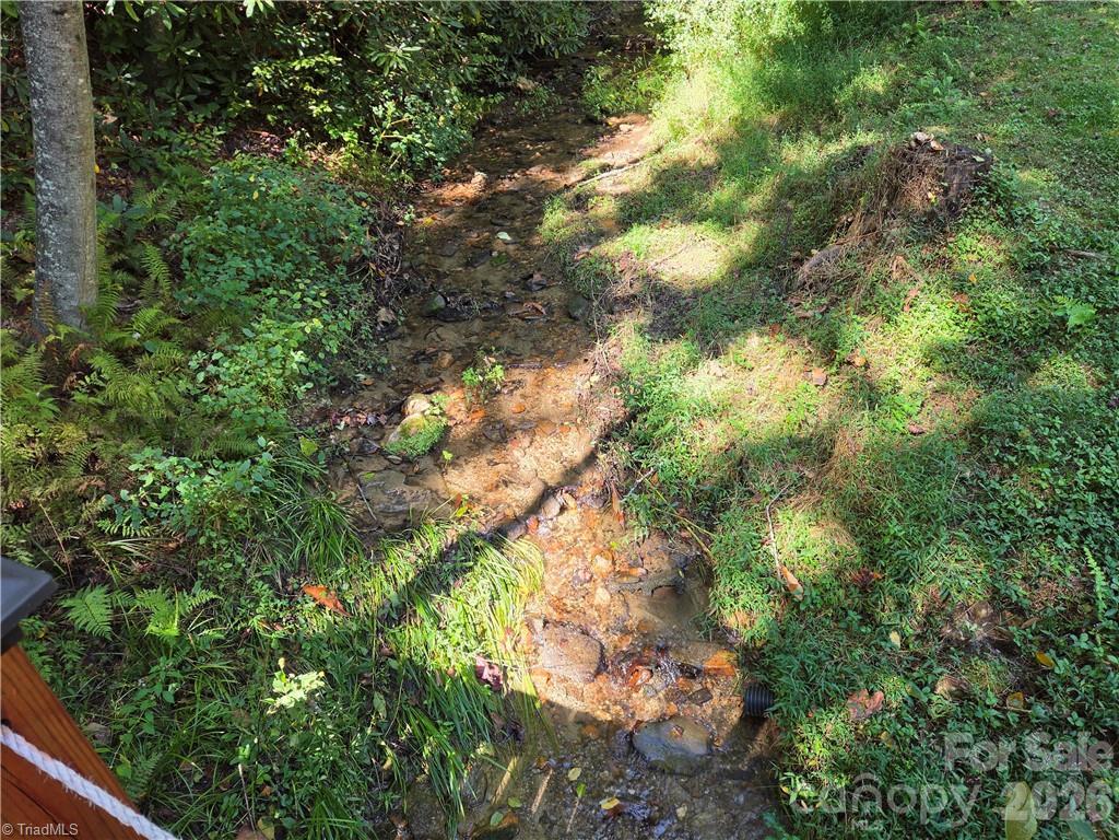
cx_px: 560
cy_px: 420
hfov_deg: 73.9
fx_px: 744
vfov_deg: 58.9
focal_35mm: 23
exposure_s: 1/180
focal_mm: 5.4
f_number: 1.8
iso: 50
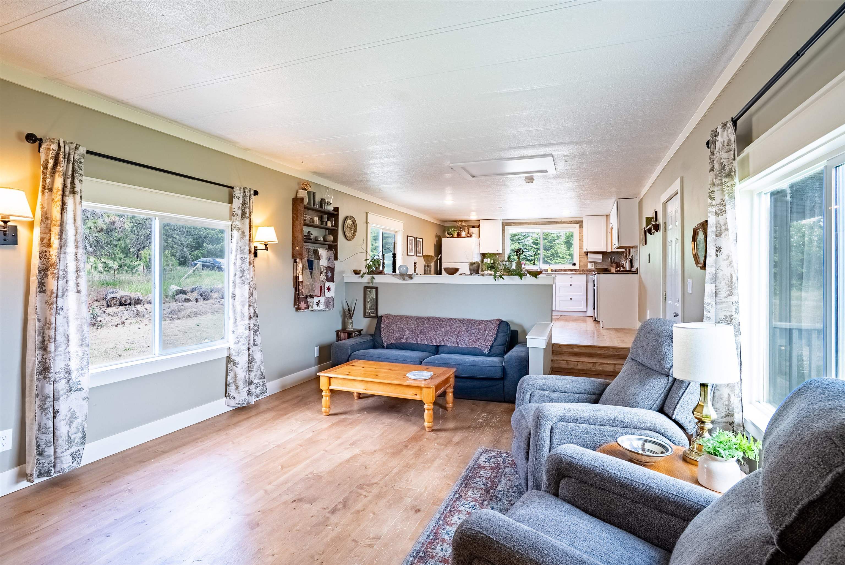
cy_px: 282
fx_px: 376
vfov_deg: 73.8
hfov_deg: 96.7
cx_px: 422
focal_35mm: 16
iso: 400
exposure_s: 1/500
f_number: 8
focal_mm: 16
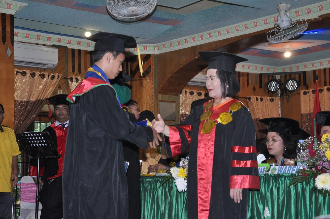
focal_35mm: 75
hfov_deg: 27.0
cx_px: 165
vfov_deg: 18.1
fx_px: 687
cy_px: 110
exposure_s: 1/100
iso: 1250
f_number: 6.3
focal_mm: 50
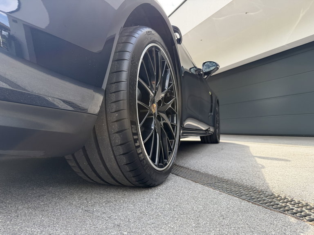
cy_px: 118
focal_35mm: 24
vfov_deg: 56.8
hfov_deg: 71.6
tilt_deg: +2.6
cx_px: 157
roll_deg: +0.5
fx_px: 218
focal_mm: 6.76
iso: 100
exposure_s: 1/742
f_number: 1.78
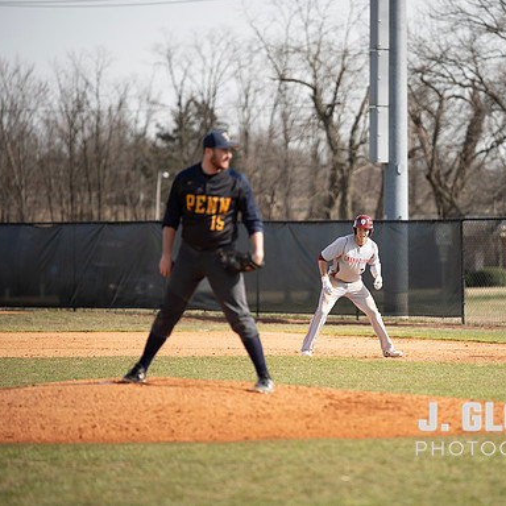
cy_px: 252
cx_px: 353
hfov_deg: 6.8
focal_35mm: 257
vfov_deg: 6.8
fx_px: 4250
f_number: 2.8
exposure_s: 1/1000
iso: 200
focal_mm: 200
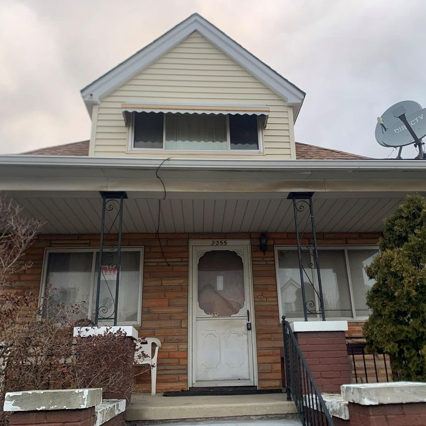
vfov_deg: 52.5
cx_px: 218
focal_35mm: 31
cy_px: 213
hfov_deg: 52.5
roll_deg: +1.9
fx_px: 432
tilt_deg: +19.7
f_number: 1.8
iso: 50
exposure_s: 1/121
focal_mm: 4.25
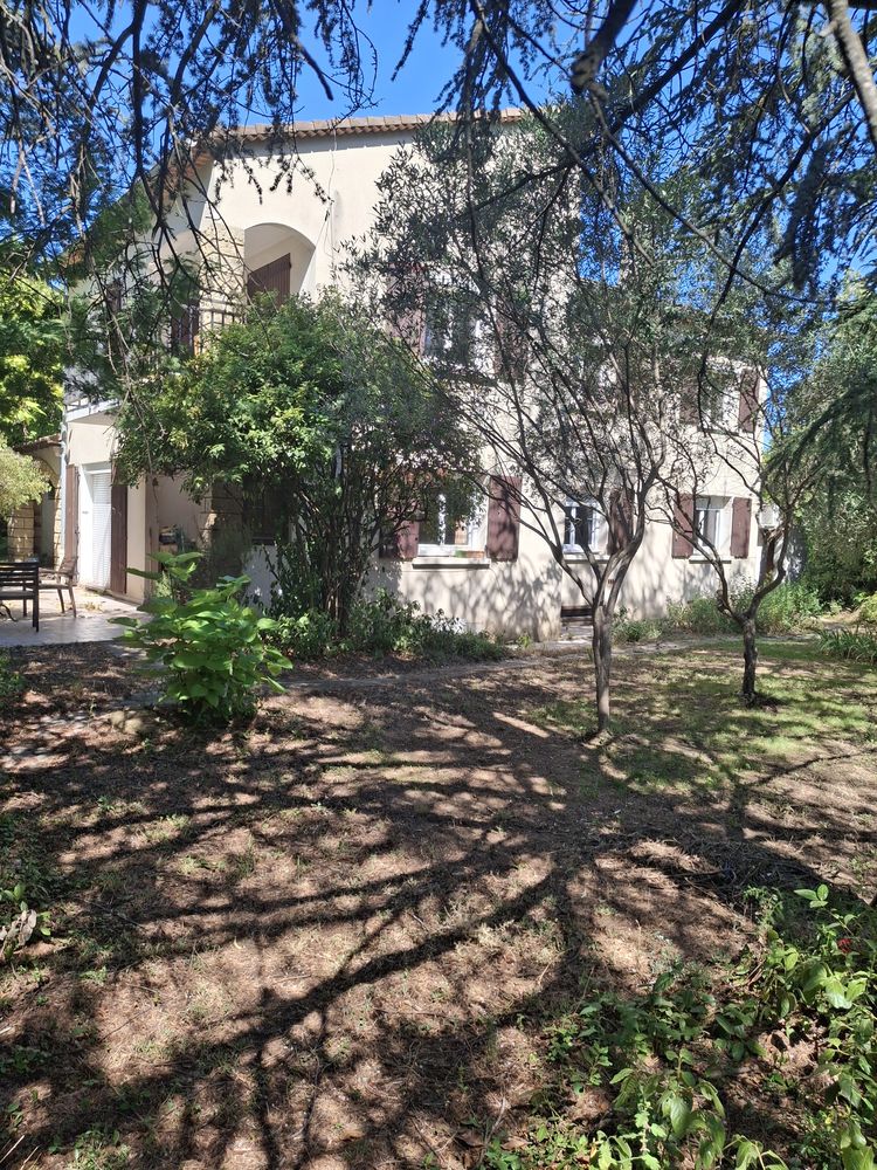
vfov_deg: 69.4
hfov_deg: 54.9
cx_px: 438
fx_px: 845
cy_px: 585
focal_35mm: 25
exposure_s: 1/794
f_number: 1.8
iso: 32
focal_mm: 4.69
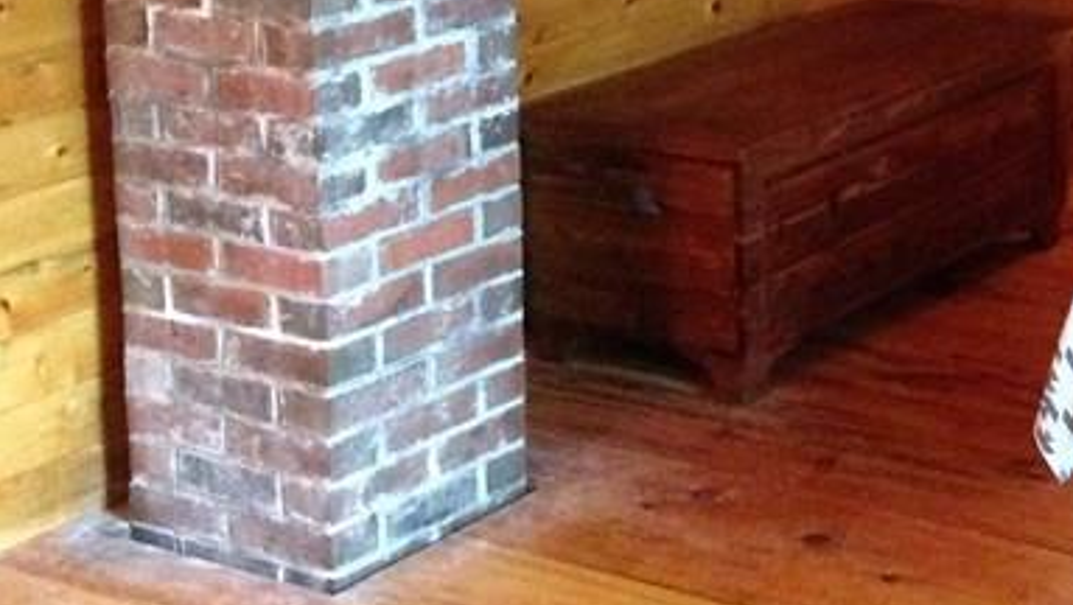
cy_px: -179
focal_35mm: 96
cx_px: 891
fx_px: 2733
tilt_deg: -8.1
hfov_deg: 21.9
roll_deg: +0.8
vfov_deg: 12.3
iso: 800
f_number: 2.4
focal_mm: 4.12
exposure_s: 1/15
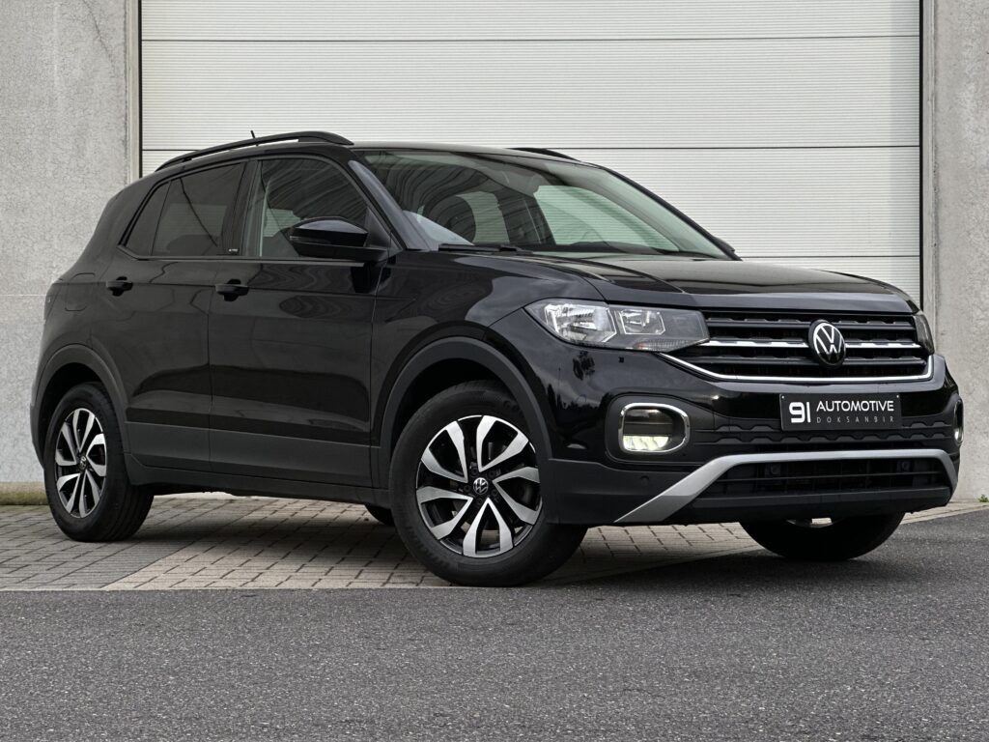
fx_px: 2200
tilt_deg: +1.3
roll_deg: -0.2
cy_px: 371
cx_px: 494
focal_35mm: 77
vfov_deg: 19.1
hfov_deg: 25.3
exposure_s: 1/121
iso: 40
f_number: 2.8
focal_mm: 9
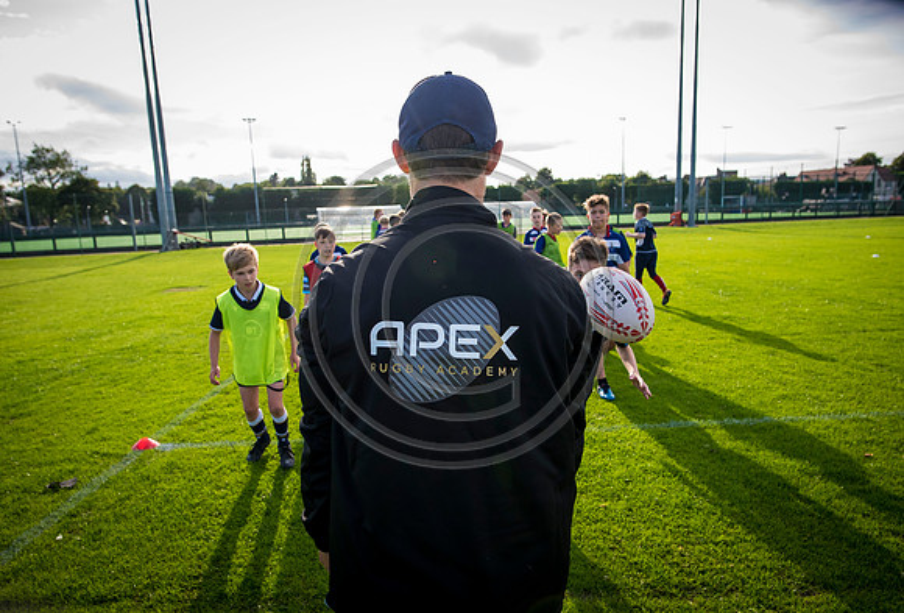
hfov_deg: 75.7
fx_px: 582
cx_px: 453
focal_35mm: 23
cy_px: 316
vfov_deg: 55.5
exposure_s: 1/1250
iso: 800
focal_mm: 20
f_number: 4
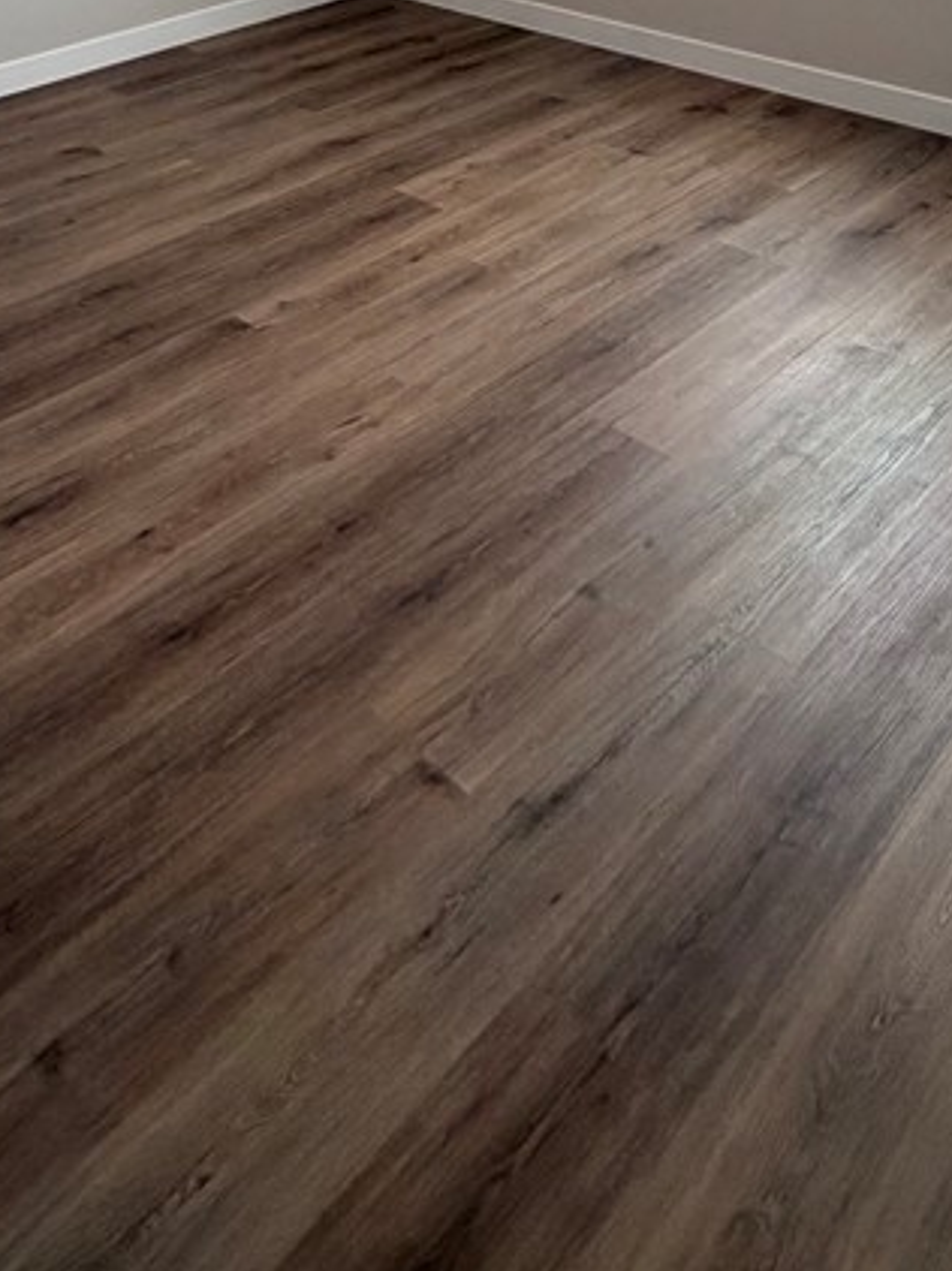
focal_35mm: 34
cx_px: 346
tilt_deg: -13.8
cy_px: -48
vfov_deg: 44.4
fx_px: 1248
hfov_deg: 41.4
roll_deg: +2.2
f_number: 2.2
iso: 160
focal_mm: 2.22
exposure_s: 1/120
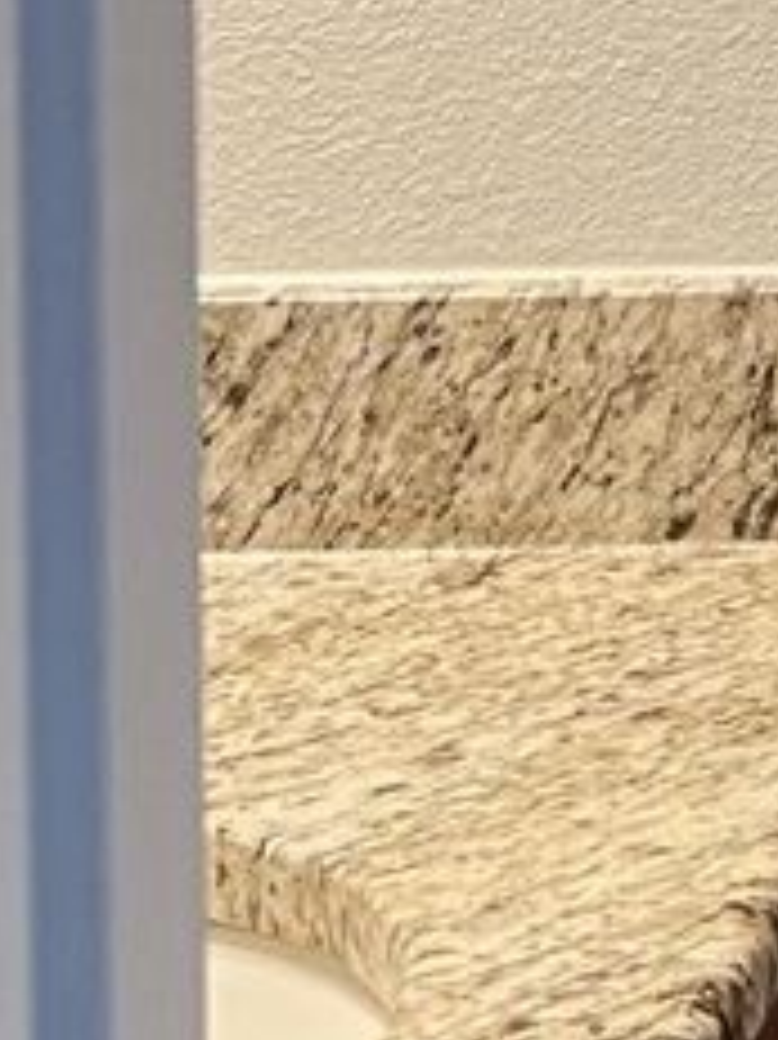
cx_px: 2356
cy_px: -234
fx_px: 4859
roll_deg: -0.8
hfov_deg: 7.9
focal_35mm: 162
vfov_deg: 11.9
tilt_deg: -4.9
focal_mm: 5.7
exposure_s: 1/60
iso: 125
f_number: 1.5
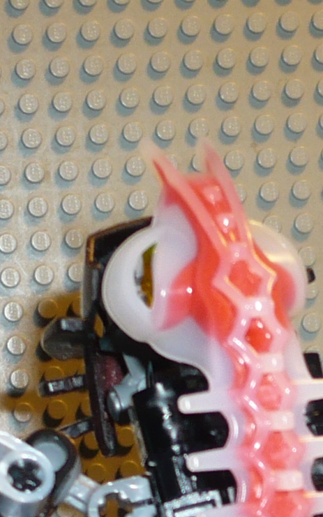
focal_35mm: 141
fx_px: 1986
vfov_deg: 14.2
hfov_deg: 9.2
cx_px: 314
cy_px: 681
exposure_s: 1/30
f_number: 2.8
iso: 100
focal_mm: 5.8
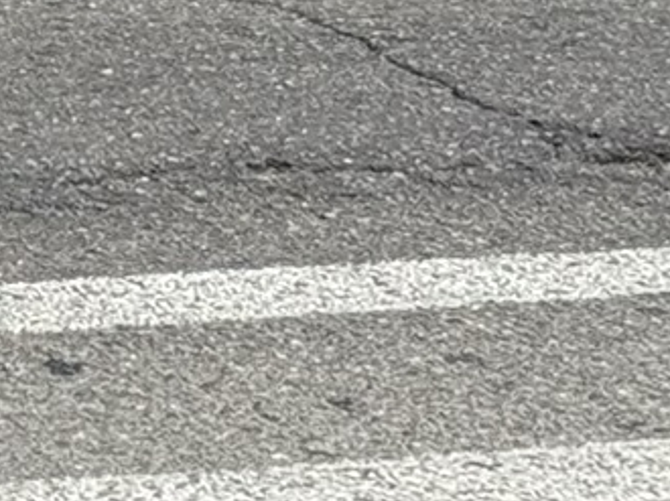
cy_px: -497
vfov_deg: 4.9
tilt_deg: -8.8
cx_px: -1029
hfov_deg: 6.3
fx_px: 5764
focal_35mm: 298
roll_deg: -4.2
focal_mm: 6.76
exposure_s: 1/2865
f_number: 1.78
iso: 64
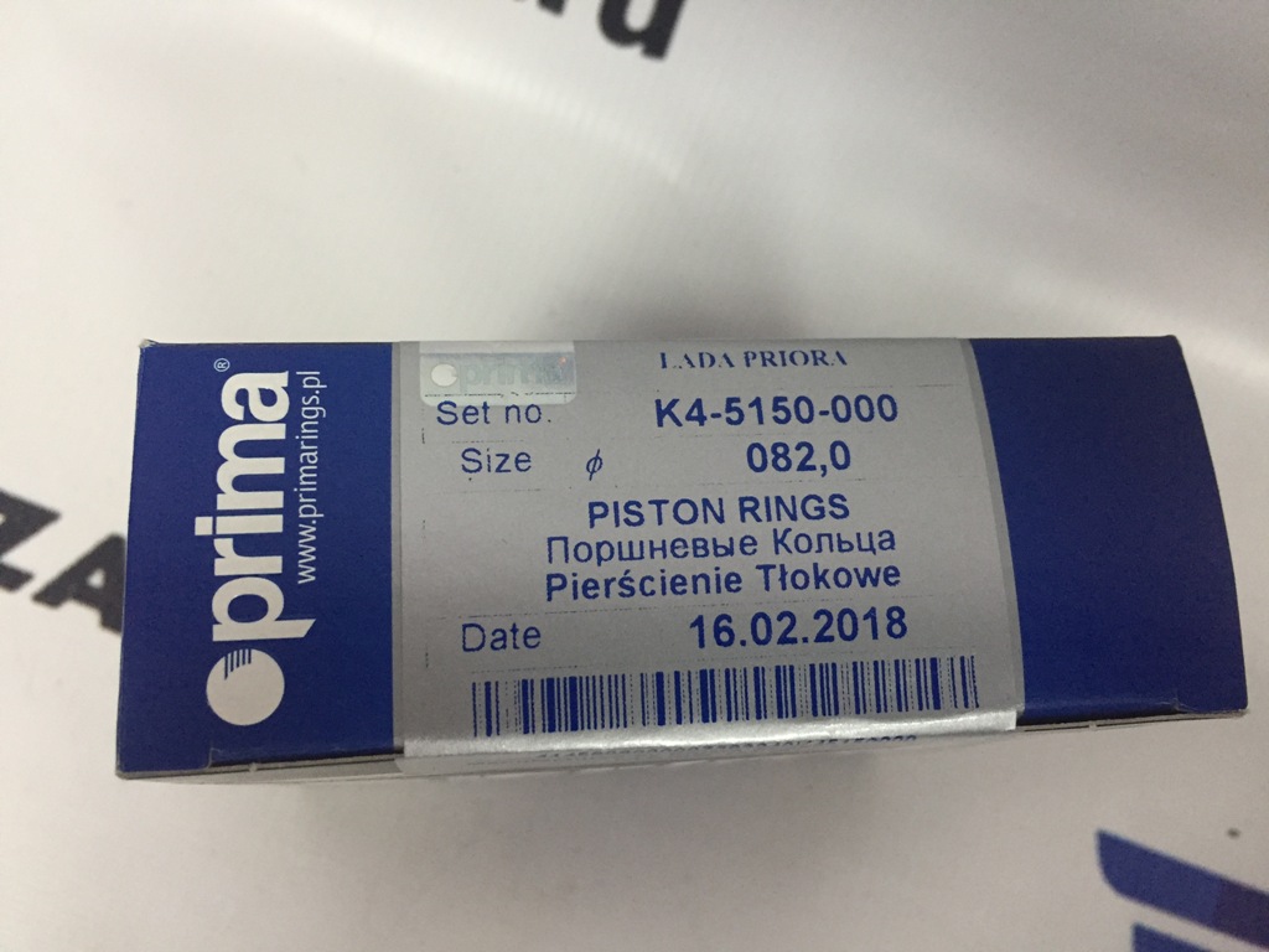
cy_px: 476
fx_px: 1063
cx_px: 634
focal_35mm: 29
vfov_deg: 48.2
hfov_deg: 61.7
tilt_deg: -75.0
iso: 250
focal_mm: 4.15
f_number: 2.2
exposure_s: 1/33
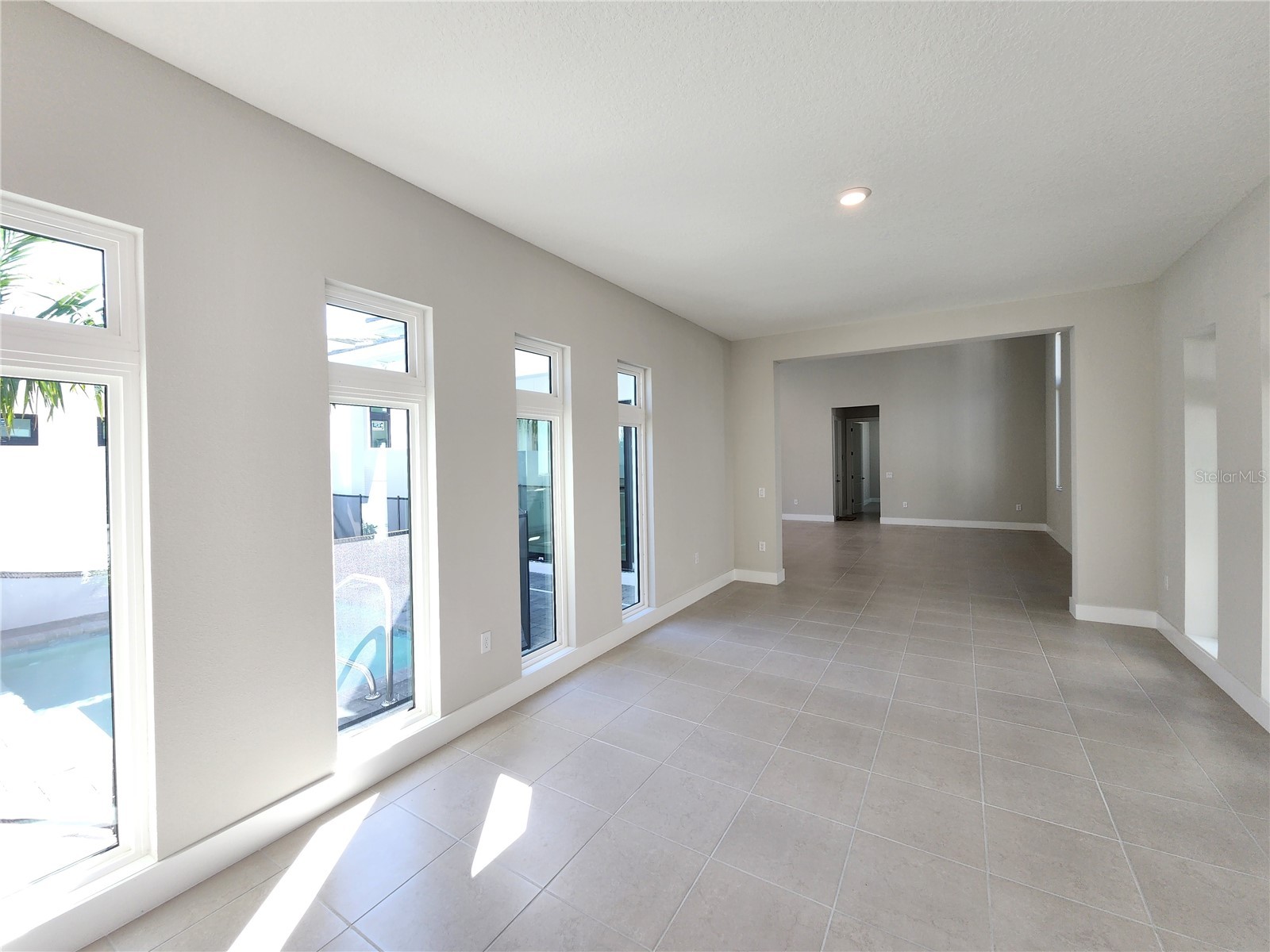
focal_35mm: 13
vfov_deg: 89.9
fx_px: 477
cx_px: 635
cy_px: 476
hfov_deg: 106.2
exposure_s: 1/120
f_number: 2.2
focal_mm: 2.2
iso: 80
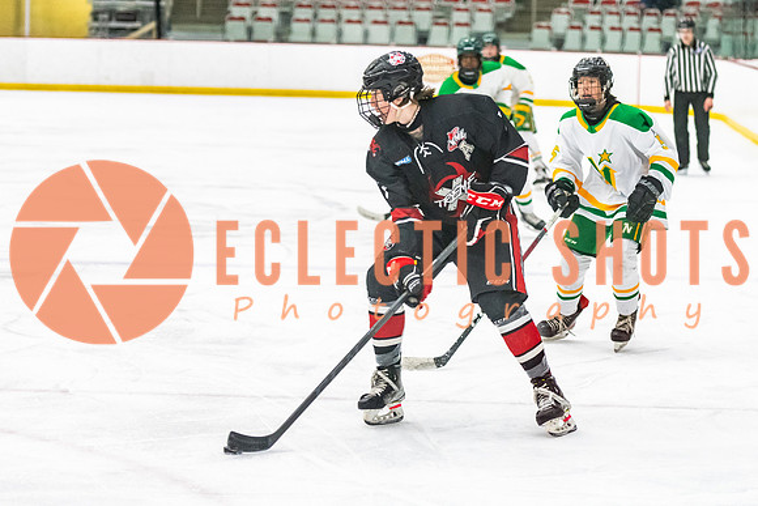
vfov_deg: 9.8
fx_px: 2957
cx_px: 503
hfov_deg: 14.6
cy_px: 210
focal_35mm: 140
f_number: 2.8
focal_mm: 90
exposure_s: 1/640
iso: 4000
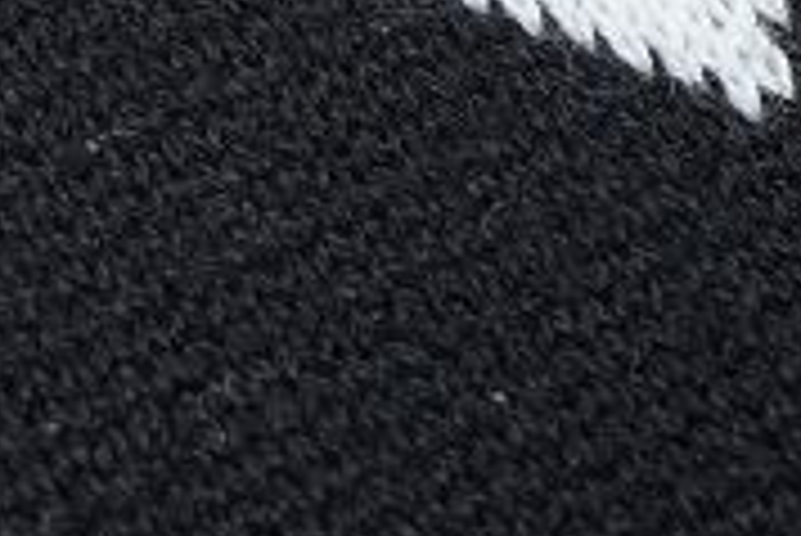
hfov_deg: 8.2
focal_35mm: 236
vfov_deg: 5.6
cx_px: -886
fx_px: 5255
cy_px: -730
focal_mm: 35
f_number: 10
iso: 1600
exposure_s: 1/100
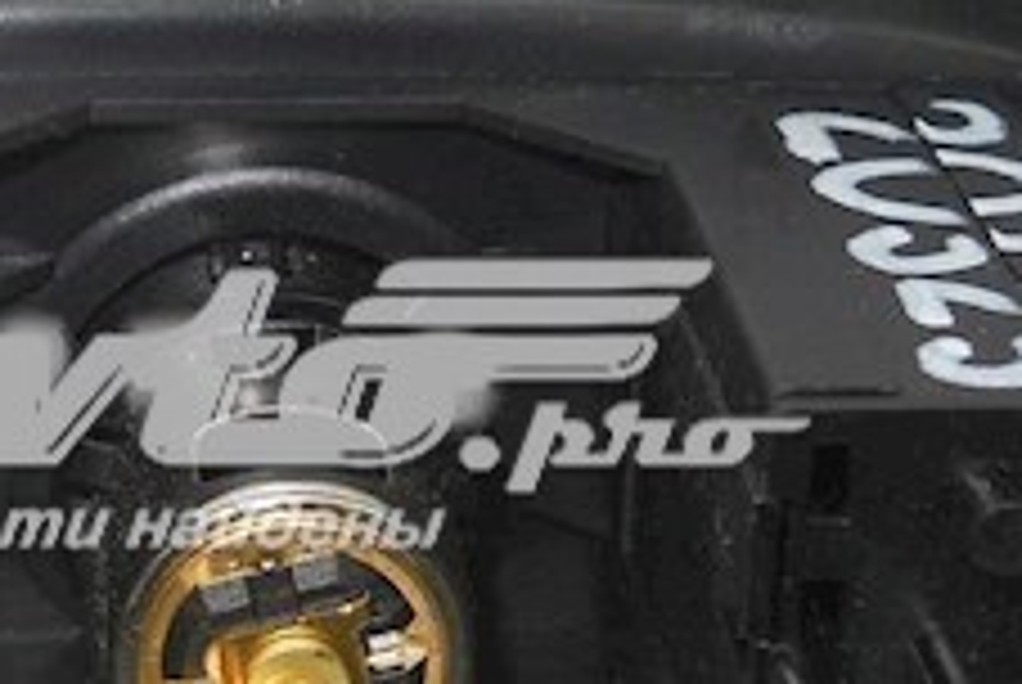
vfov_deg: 11.5
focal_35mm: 120
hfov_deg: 17.0
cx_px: 266
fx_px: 3411
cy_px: 396
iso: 80
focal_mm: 6.72
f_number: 5.5
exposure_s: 1/30
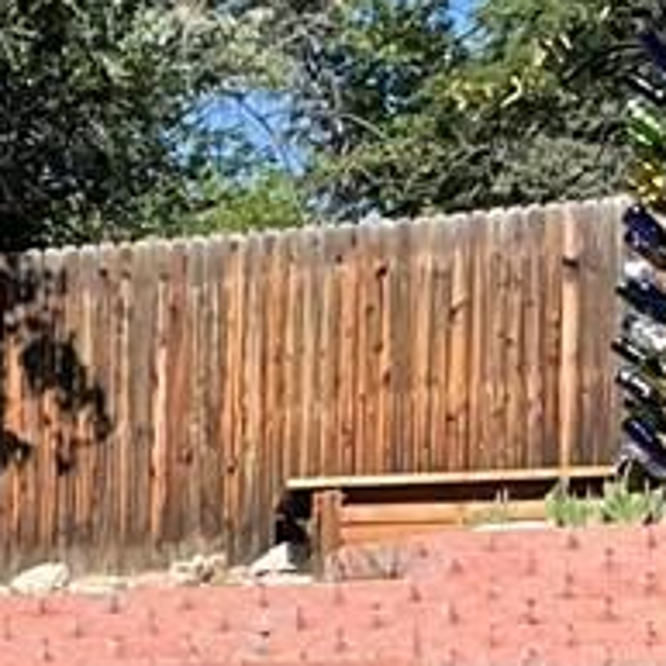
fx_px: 4636
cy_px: 1111
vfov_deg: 8.0
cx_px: -1056
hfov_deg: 7.5
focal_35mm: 213
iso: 16
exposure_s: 1/1311
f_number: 1.8
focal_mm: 3
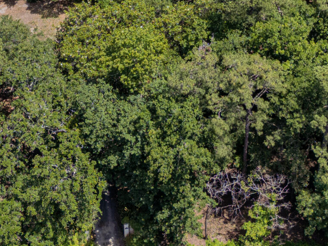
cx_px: 167
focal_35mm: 94
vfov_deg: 13.9
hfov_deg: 20.9
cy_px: -207
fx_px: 890
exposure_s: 1/1250
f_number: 1.7
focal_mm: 6.72
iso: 100
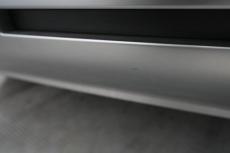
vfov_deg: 46.4
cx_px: 115
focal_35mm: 28
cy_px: 76
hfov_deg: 65.5
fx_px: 179
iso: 4000
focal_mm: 28
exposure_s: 1/100
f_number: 5.6
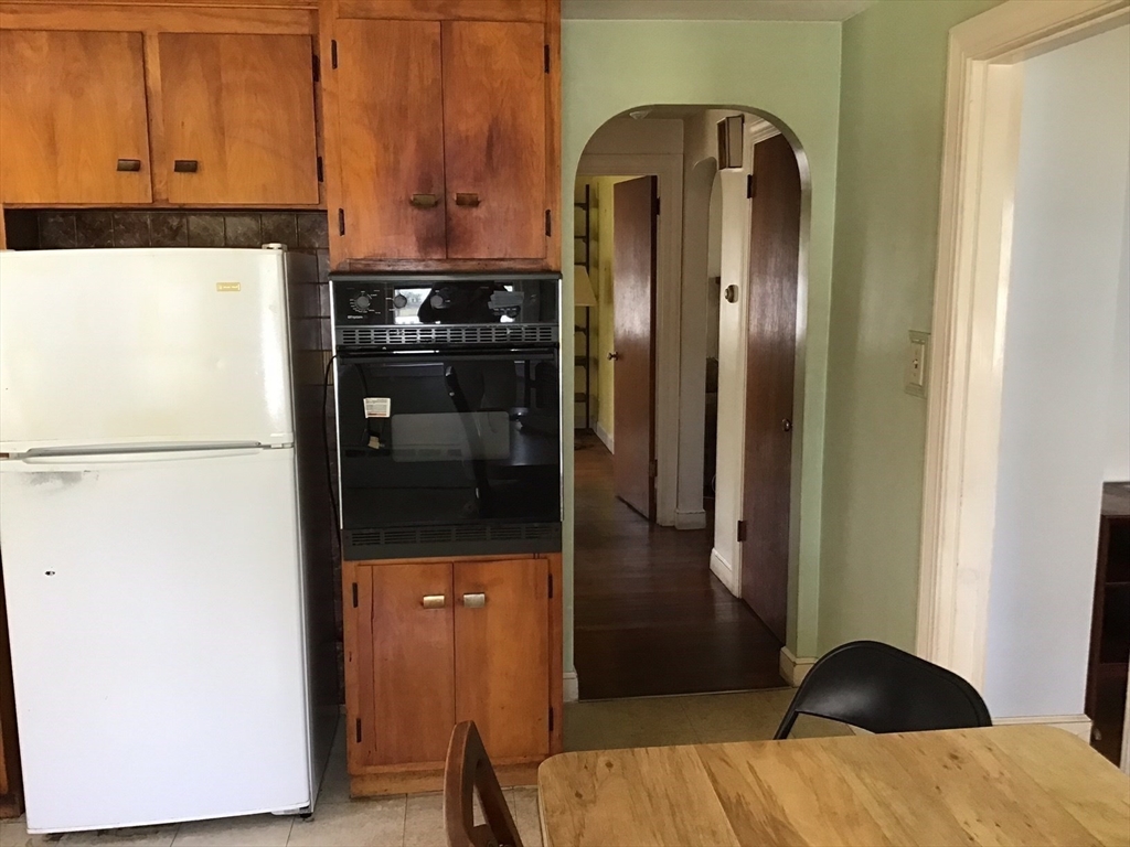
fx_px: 1012
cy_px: 424
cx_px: 565
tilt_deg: -9.4
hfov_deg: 58.4
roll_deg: +2.0
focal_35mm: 31
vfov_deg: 45.4
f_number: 2.4
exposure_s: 1/30
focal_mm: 3.3
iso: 100
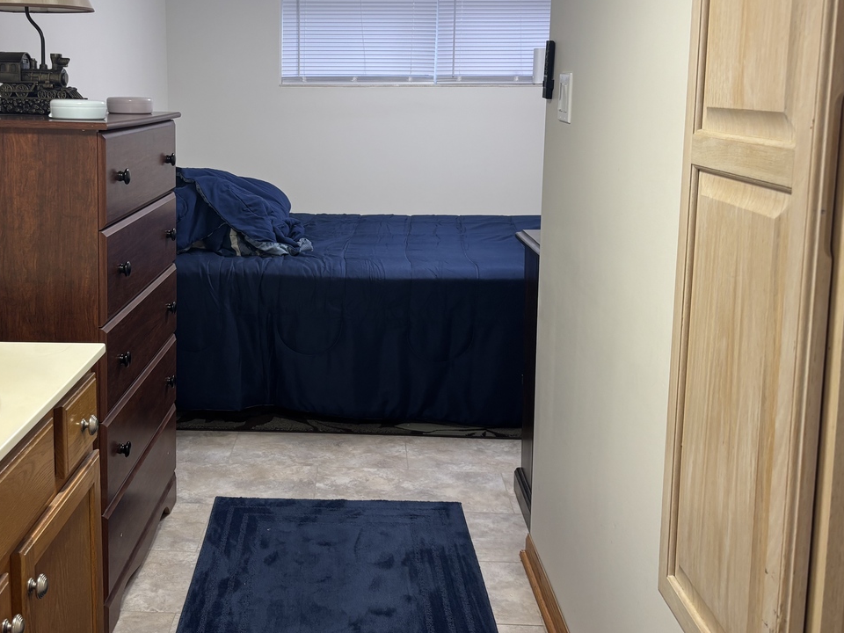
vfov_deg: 36.4
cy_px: 203
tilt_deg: -7.3
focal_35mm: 39
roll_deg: -0.7
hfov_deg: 47.5
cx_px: 326
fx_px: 951
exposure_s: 1/60
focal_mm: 5.96
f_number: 1.6
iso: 64
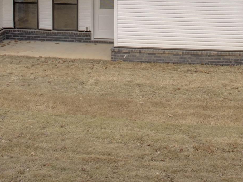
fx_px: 561
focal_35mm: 80
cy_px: -67
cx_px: 166
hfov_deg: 24.3
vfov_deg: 17.1
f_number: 5.6
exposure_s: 1/30
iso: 100
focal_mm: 12.3
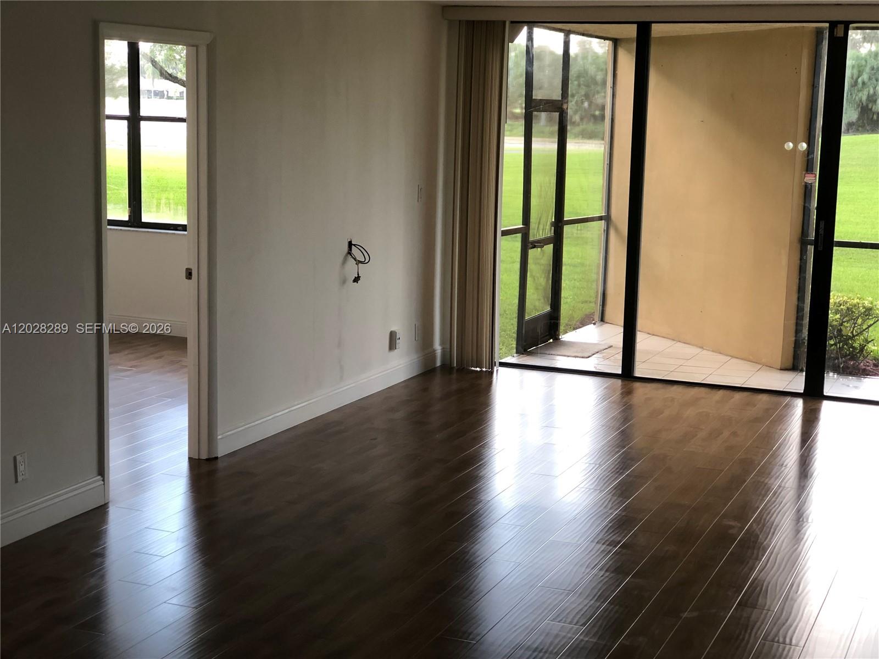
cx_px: 440
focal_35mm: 57
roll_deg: -2.5
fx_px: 1447
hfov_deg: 33.8
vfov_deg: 25.7
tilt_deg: -11.7
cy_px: 330
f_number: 2.8
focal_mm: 6.6
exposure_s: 1/60
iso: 80
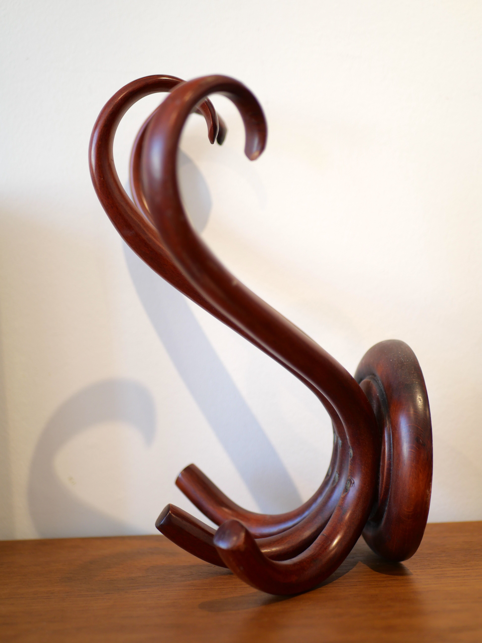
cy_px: 322
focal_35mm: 50
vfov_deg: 38.2
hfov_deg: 29.1
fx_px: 928
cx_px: 241
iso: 200
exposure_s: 1/100
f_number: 1.7
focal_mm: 25
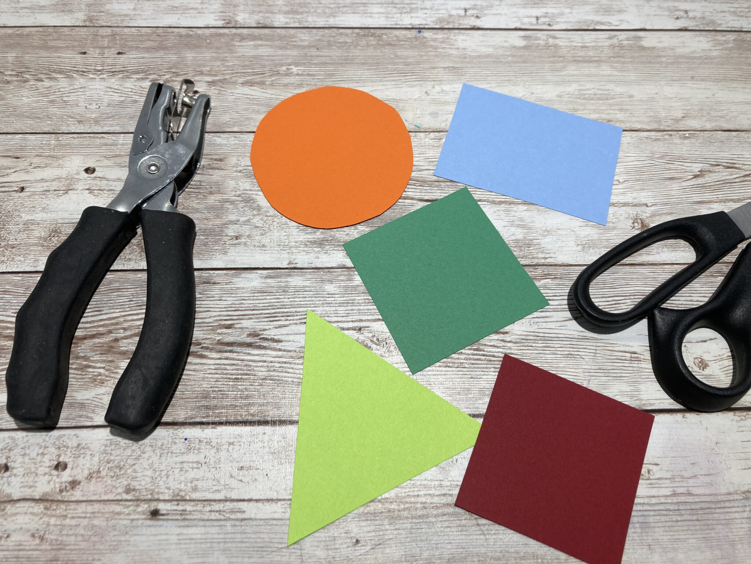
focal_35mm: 28
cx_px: 376
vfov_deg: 49.7
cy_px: 282
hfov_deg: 63.4
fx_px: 607
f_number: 1.8
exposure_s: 1/120
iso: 32
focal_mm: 3.99
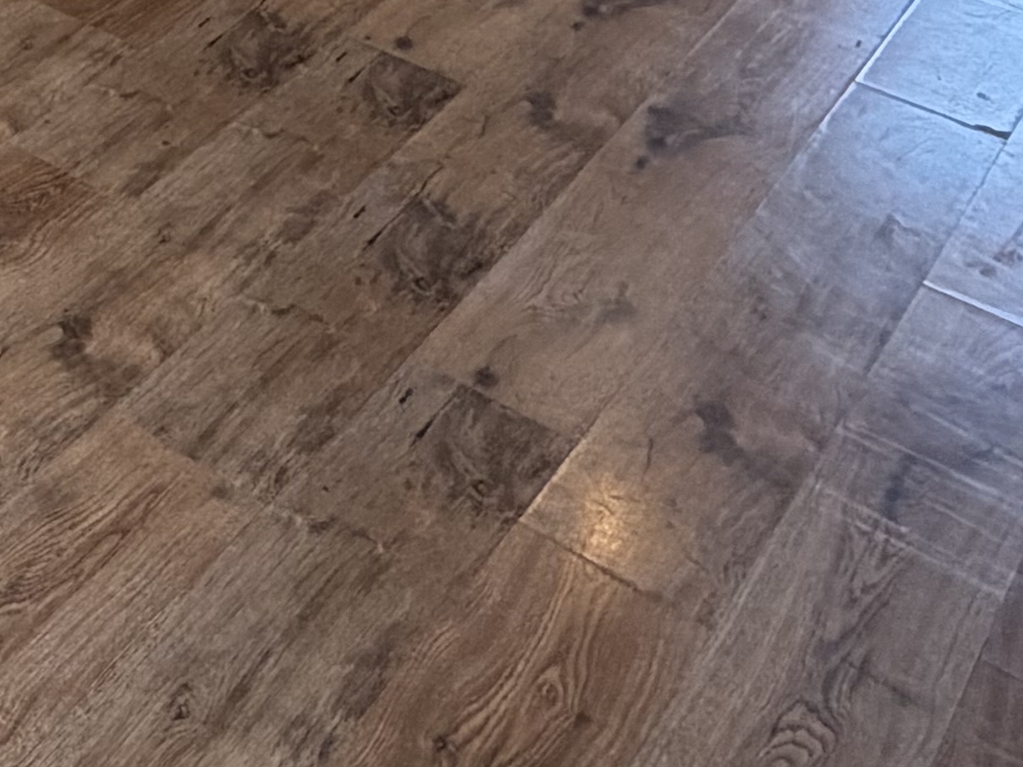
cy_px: -395
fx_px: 1950
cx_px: -506
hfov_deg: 23.5
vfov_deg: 19.3
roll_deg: +0.5
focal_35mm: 66
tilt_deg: -19.3
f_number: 2.2
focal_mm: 2.22
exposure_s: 1/100
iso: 320
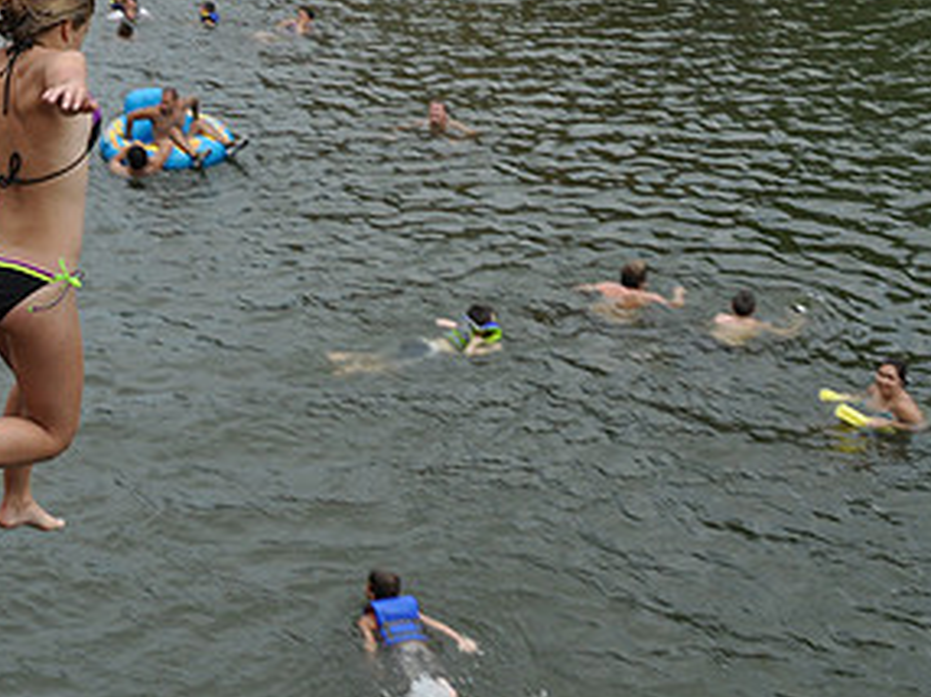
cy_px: 236
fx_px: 2122
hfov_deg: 23.9
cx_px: 39
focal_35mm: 79
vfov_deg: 18.6
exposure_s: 1/400
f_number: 8
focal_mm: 27
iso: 200
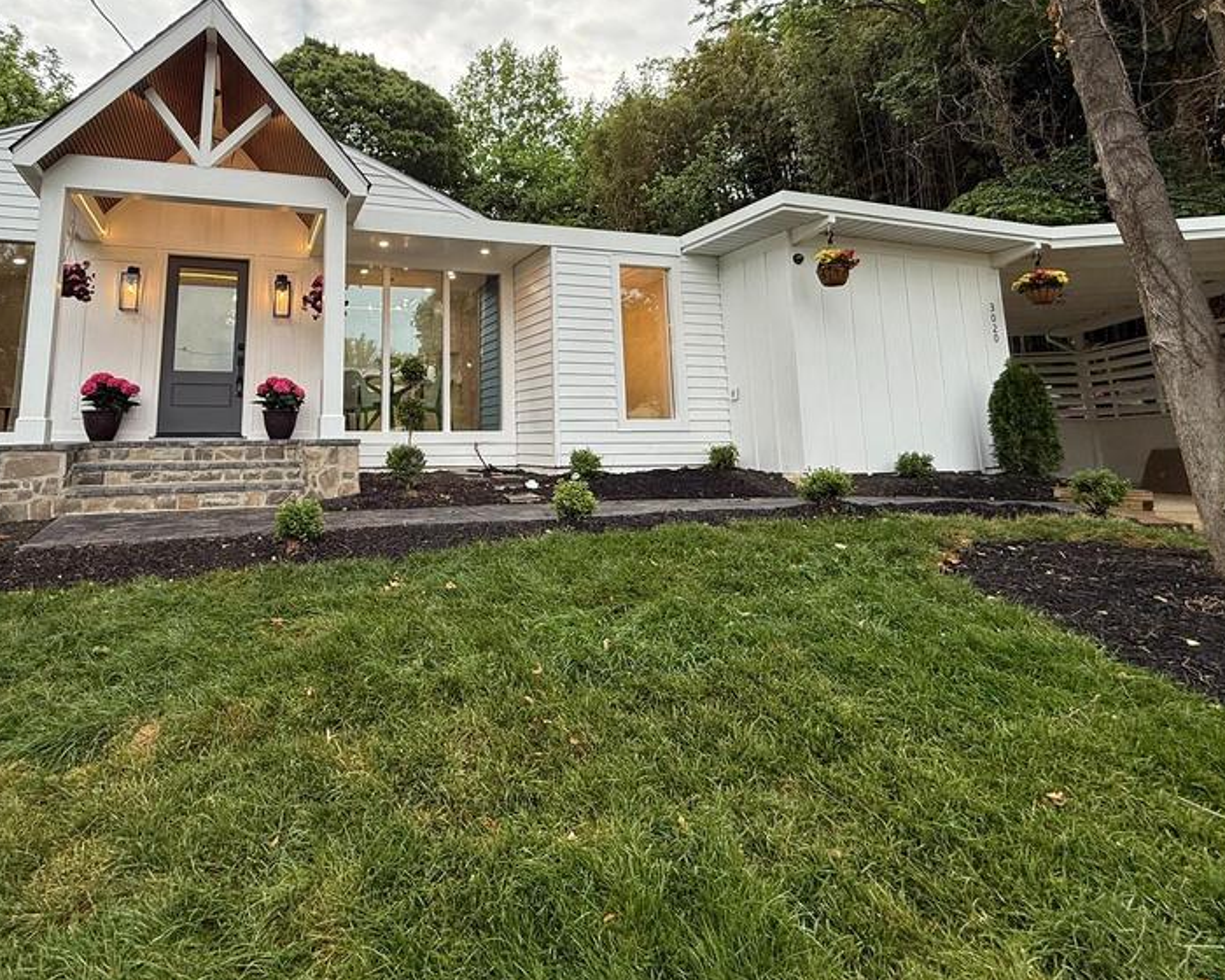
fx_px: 725
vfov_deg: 66.2
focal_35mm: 20
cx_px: 464
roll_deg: -0.1
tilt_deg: +9.7
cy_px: 324
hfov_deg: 79.0
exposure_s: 1/152
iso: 64
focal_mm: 2.22
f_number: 2.2
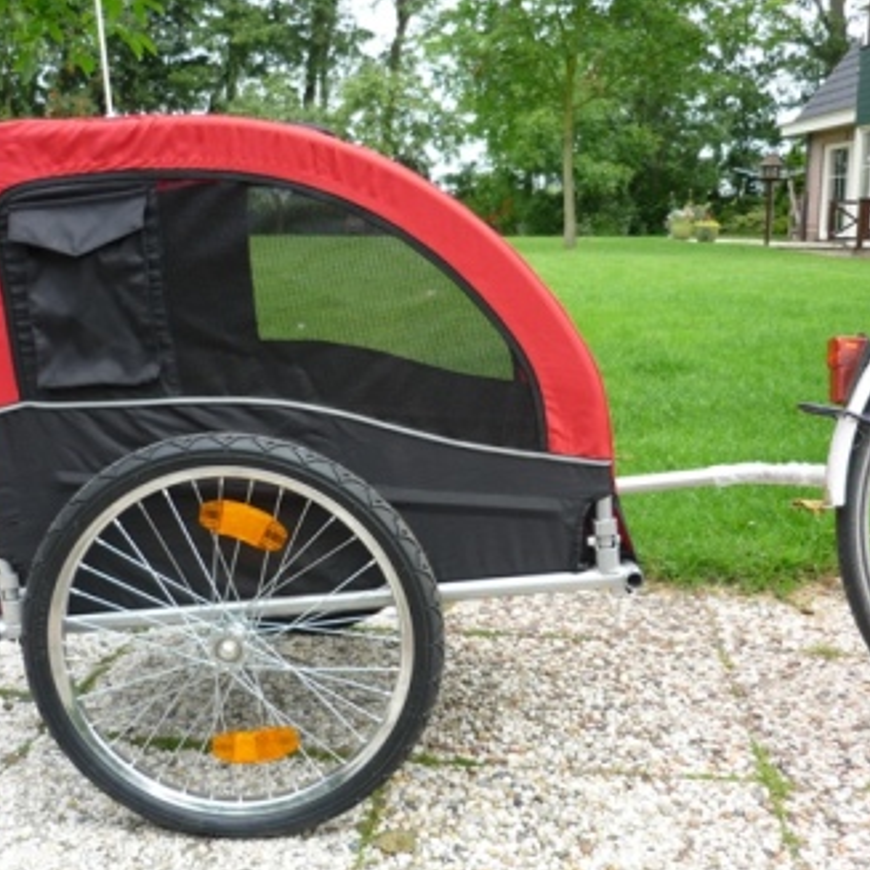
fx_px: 1137
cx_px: 391
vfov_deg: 41.9
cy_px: 428
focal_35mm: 40
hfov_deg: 41.8
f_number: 2.8
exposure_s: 1/250
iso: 100
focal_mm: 5.5
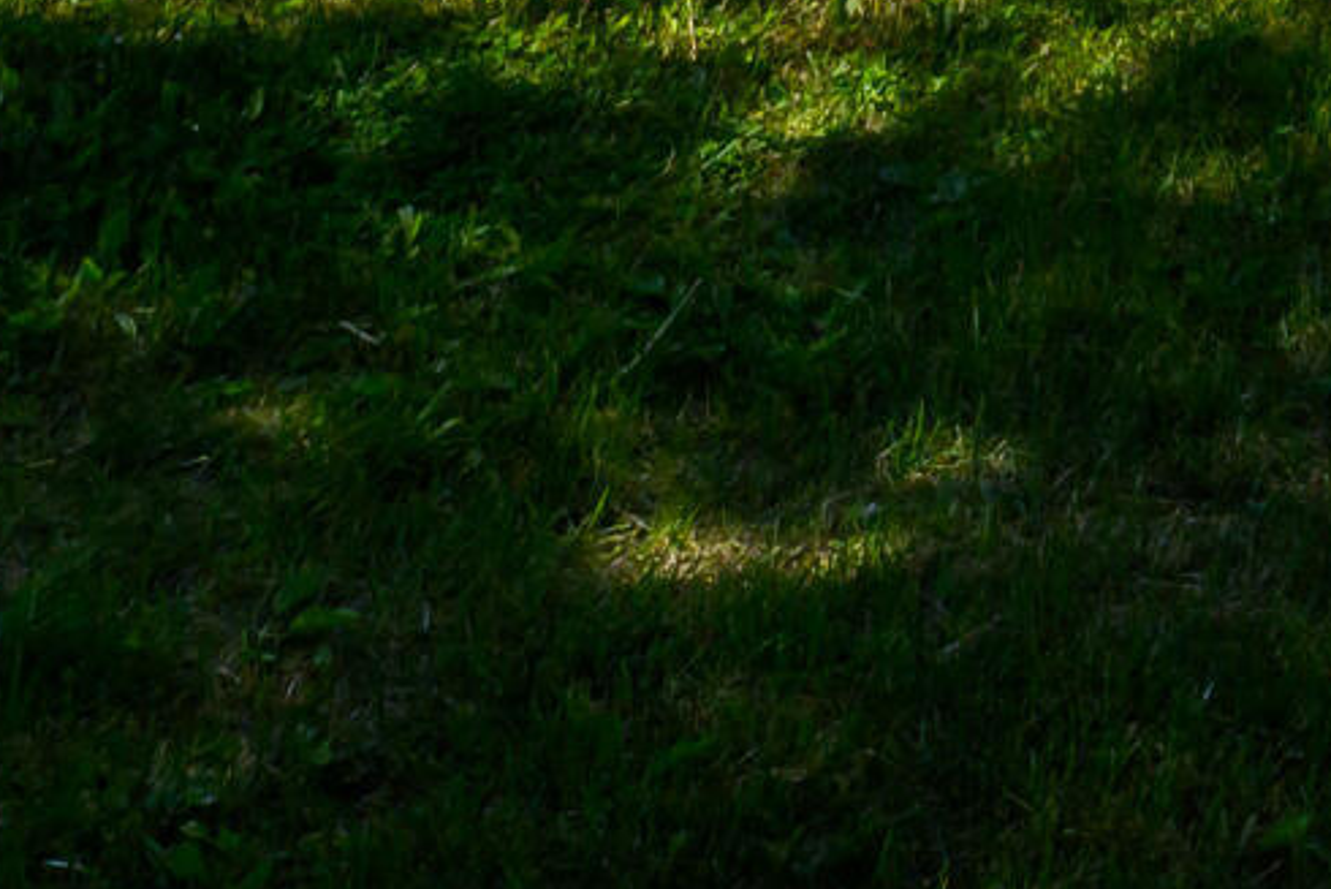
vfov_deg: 10.3
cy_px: -1737
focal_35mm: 98
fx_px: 3624
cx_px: 2404
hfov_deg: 17.1
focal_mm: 16
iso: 360
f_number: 11
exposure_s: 1/500
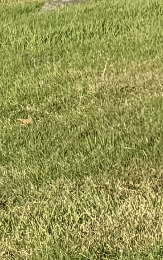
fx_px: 1764
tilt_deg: -1.6
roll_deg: +0.8
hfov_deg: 3.8
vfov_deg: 8.2
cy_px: -182
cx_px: 1174
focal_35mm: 248
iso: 80
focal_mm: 6.76
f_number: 1.78
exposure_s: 1/2703
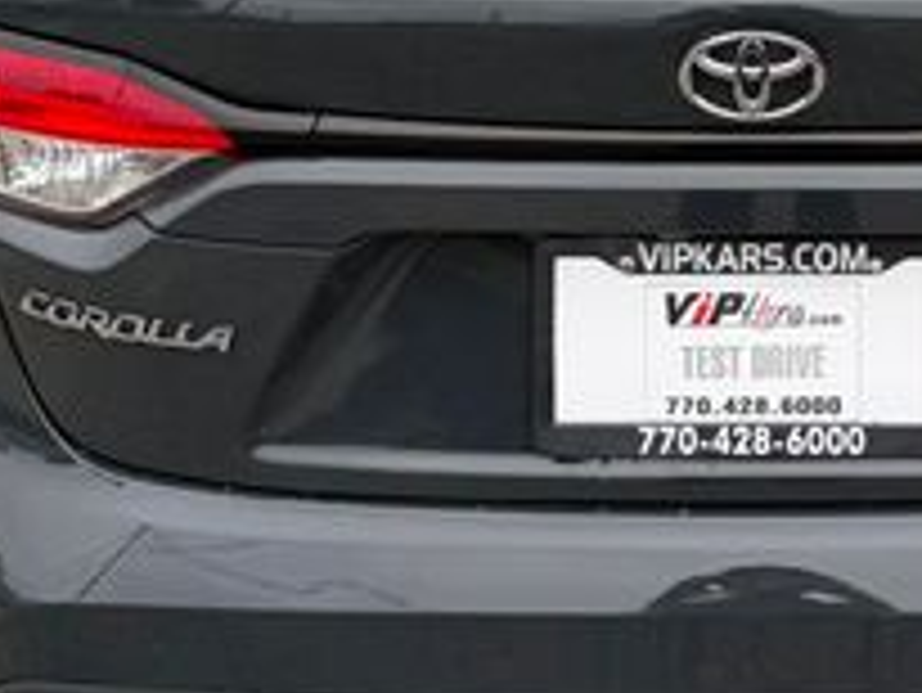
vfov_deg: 19.2
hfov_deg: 25.4
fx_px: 1999
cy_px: 32
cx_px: 765
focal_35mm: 75
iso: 80
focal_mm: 6.76
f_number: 1.78
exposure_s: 1/695
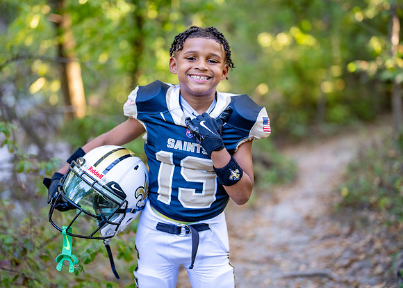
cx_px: 195
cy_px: 136
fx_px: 658
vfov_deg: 24.7
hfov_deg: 34.1
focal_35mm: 57
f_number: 1.2
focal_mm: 50
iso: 1000
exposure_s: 1/1000
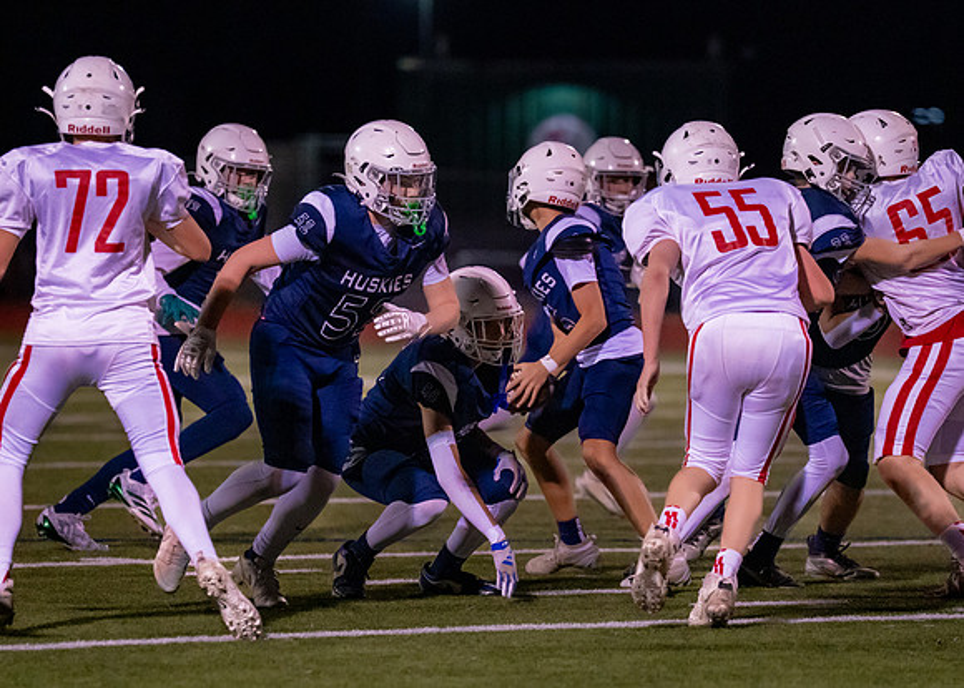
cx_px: 499
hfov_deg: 5.9
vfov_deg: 4.2
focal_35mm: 340
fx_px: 9299
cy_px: 384
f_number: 2.8
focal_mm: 200
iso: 5000
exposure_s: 1/1250
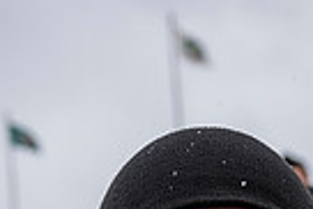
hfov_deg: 19.7
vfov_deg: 12.1
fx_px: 888
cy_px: 403
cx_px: 267
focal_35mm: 102
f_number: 2.8
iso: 160
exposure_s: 1/500
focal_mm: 24
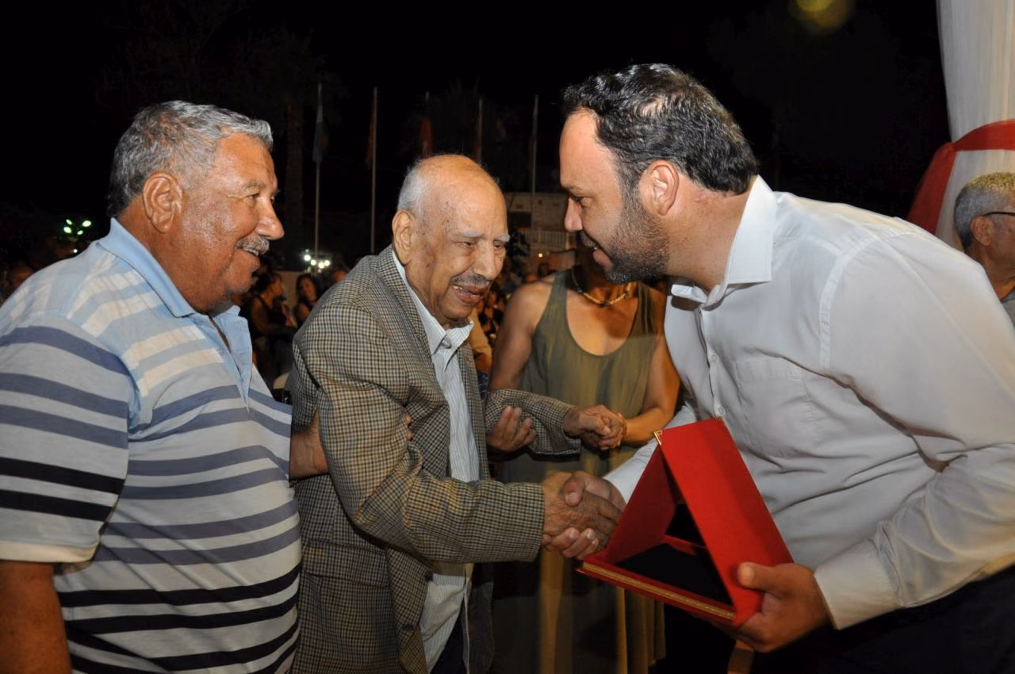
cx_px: 508
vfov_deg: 41.6
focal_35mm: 32
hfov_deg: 59.6
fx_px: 887
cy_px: 337
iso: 800
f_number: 4
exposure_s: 1/60
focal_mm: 21
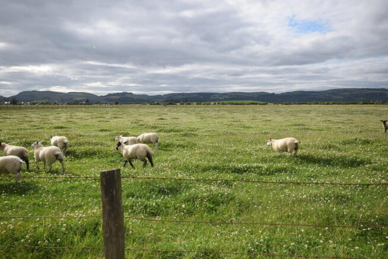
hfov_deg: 61.9
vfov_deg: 43.7
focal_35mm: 30
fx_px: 324
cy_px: 130
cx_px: 194
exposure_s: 1/320
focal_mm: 20
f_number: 9
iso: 200
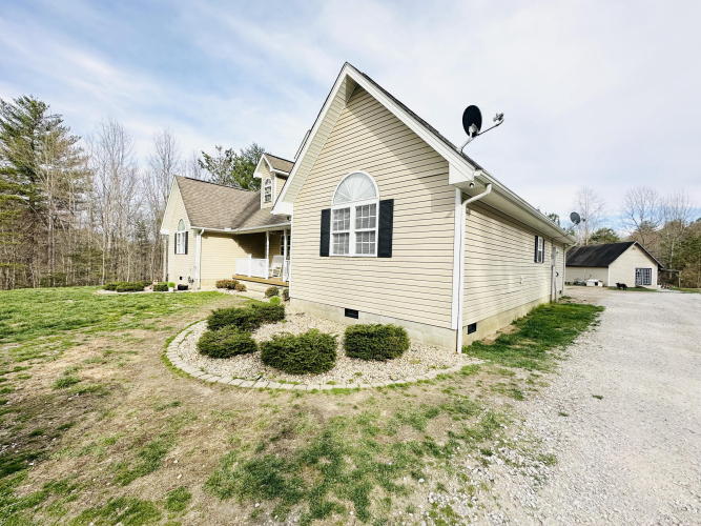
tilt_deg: -1.0
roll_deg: -1.8
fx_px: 283
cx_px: 350
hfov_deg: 102.1
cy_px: 263
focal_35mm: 14
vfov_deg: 85.7
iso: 40
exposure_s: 1/1350
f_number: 2.2
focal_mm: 2.22
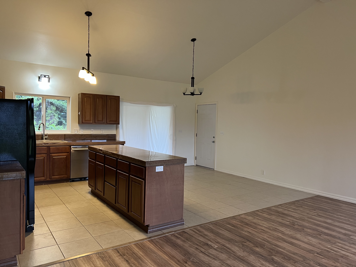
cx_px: 178
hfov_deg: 67.3
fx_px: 267
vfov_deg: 53.1
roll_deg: -1.9
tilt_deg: -2.6
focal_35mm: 26
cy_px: 134
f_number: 1.5
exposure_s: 1/60
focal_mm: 5.7
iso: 160
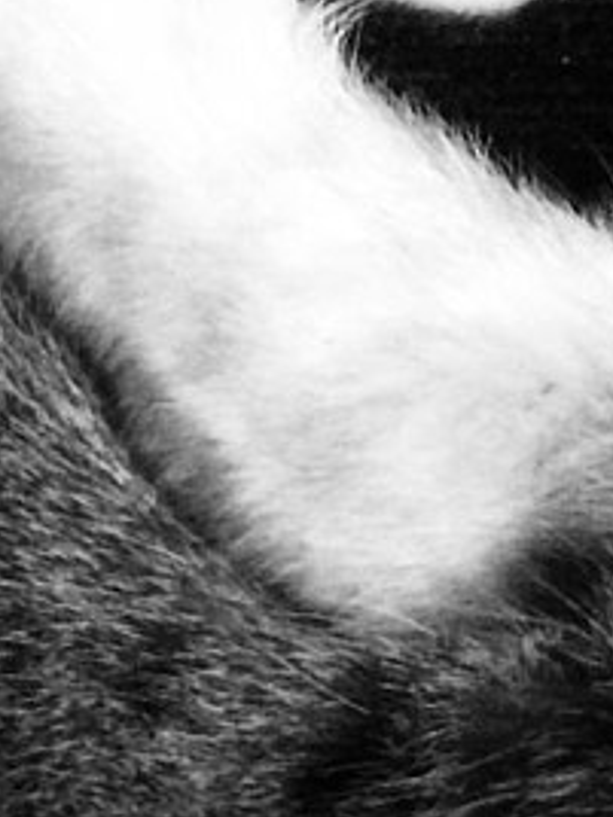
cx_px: 1022
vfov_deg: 10.3
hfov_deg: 8.3
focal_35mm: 173
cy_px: -924
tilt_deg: -75.5
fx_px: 4085
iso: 400
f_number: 2.2
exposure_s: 1/17
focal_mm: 4.15
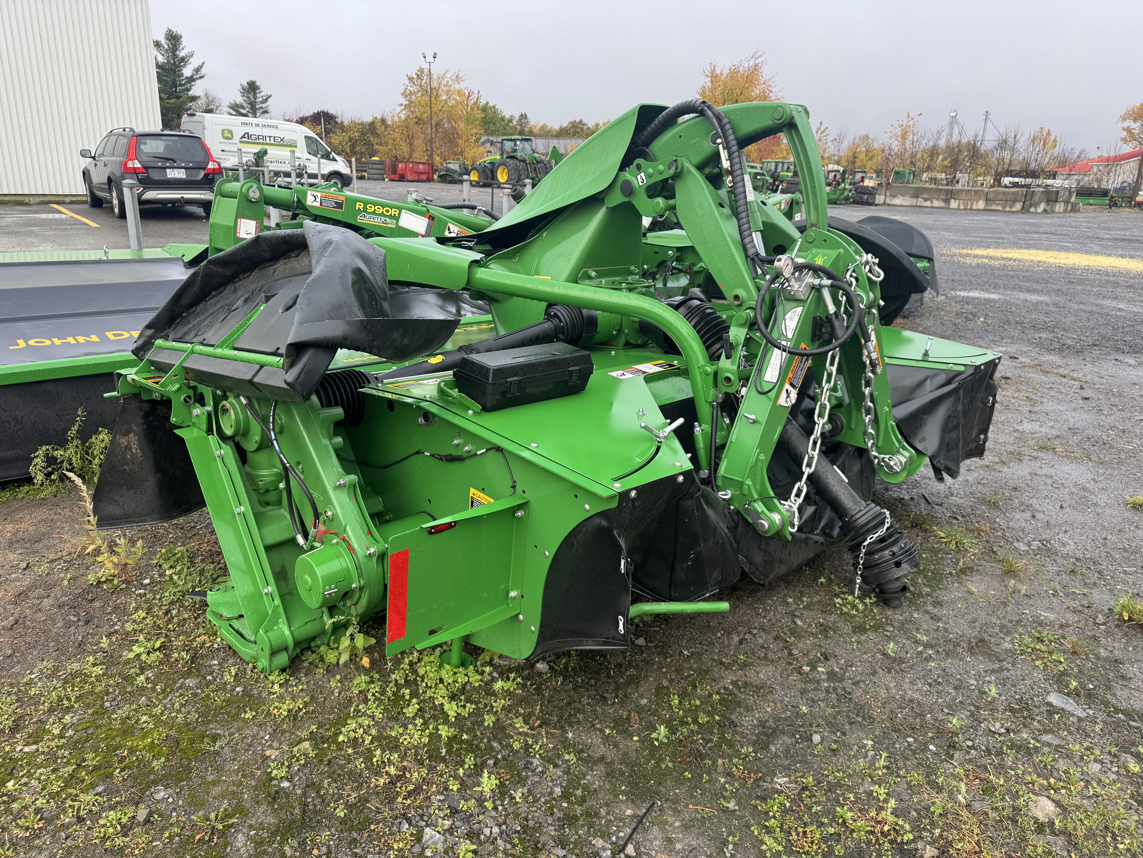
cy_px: 429
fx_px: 792
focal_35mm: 24
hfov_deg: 71.6
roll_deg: +1.5
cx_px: 572
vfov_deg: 56.8
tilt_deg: -17.4
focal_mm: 6.76
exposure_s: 1/460
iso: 80
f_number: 1.78
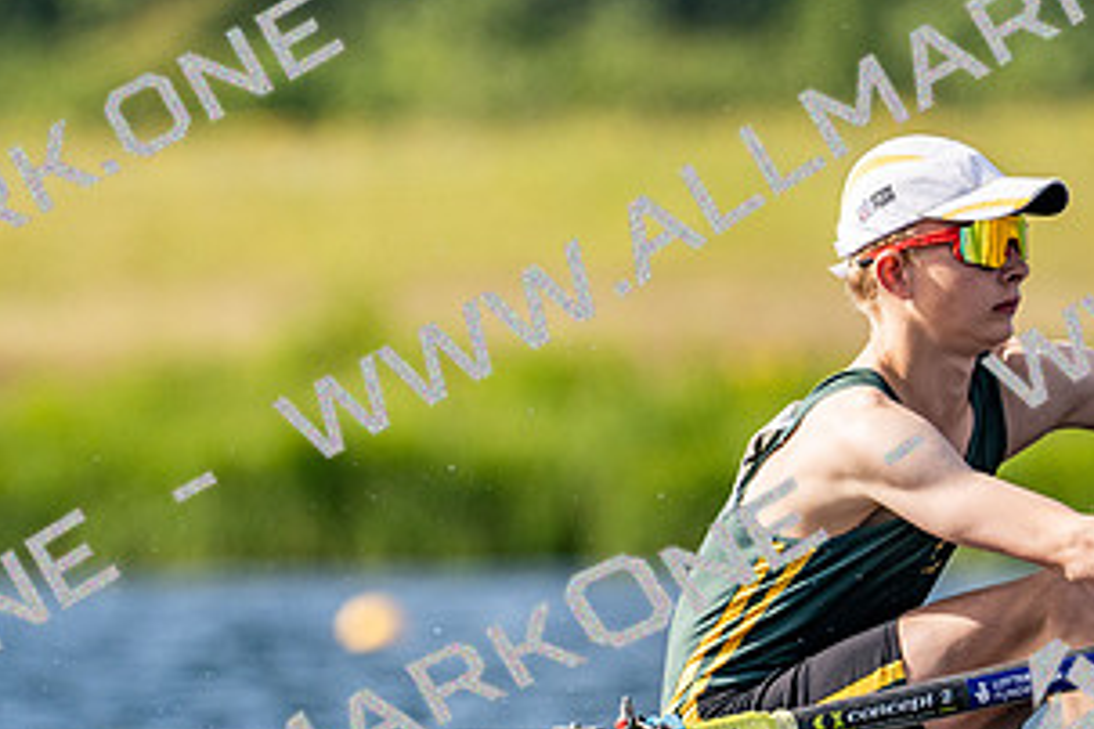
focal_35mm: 1149
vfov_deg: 1.2
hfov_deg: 1.8
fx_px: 34914
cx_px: 719
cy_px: 469
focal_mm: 400
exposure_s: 1/2500
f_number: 4.5
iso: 220
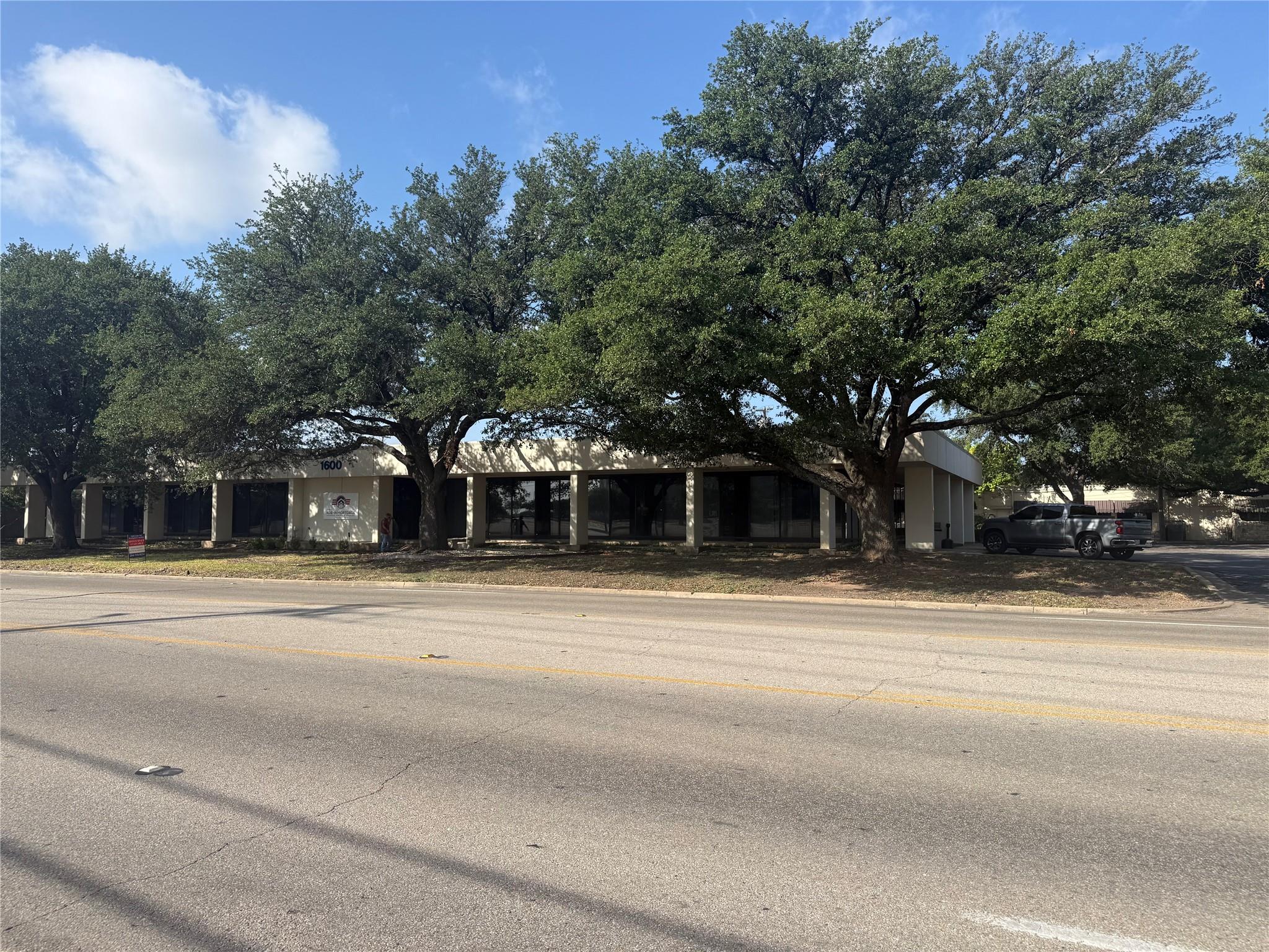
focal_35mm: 24
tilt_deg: +2.8
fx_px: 880
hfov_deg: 71.6
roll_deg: -0.4
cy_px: 476
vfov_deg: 56.8
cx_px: 634
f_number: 1.78
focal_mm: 6.76
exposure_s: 1/3145
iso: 80
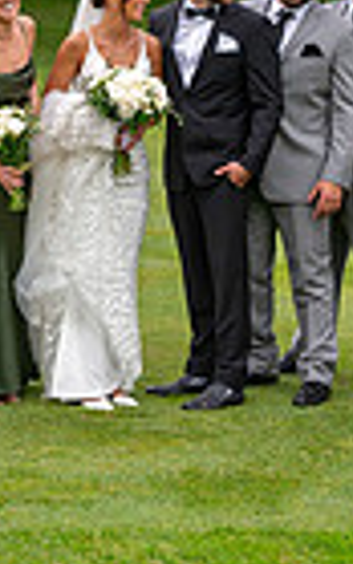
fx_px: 2091
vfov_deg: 15.1
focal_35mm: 136
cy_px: 12
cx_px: 187
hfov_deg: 9.6
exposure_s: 1/2000
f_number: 3.2
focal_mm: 32
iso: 400
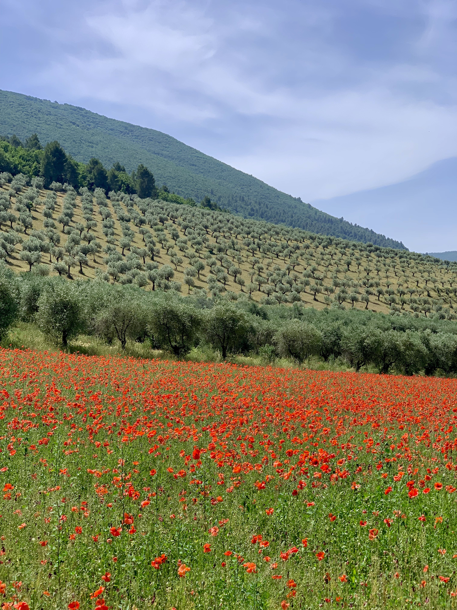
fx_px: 915
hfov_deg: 28.0
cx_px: 228
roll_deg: +2.1
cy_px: 305
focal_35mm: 52
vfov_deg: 36.8
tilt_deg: +2.5
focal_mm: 6
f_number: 2.4
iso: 16
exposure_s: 1/1295
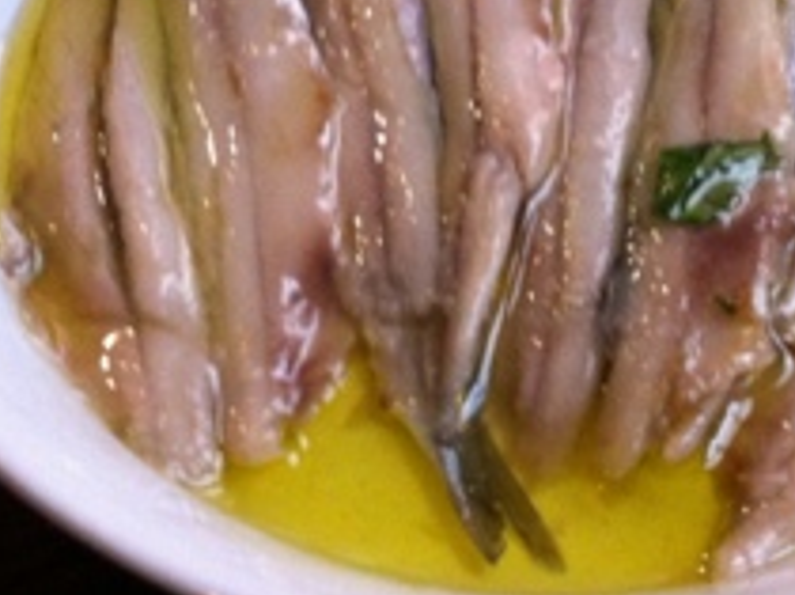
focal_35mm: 80
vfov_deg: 18.3
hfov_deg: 24.2
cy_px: 142
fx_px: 1835
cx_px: 598
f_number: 2.8
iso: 320
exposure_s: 1/15
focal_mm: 3.85
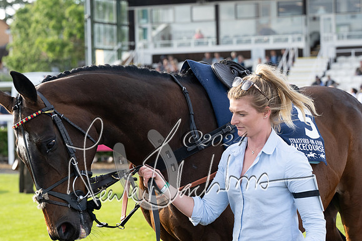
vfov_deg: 13.0
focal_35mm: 105
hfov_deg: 19.5
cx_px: 181
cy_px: 120
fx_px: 1055
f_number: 4
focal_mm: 70
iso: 400
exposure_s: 1/800
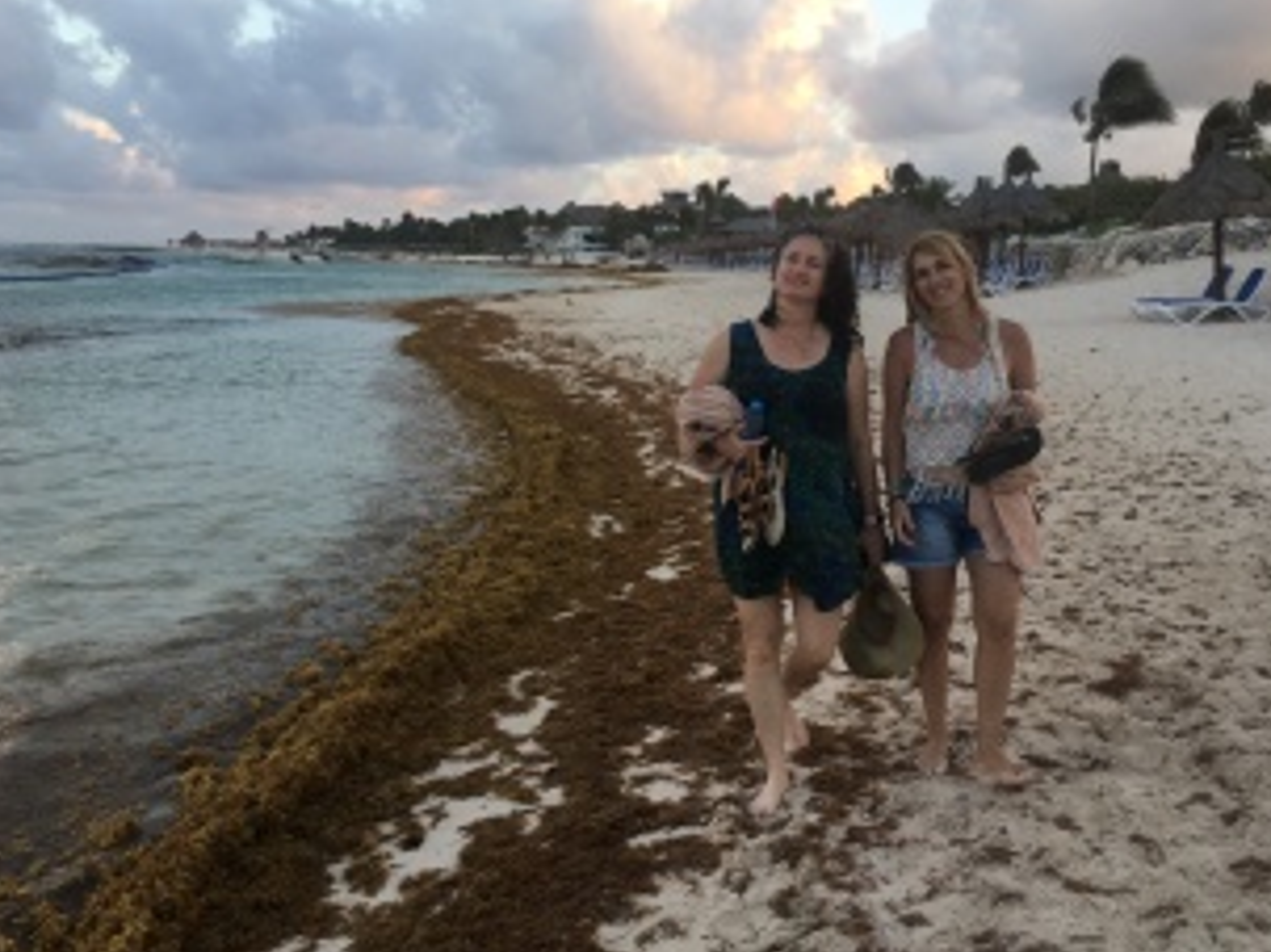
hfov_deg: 52.5
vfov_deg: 40.7
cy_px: 470
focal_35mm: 35
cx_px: 717
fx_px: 1285
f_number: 2.2
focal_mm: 4.15
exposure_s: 1/120
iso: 25
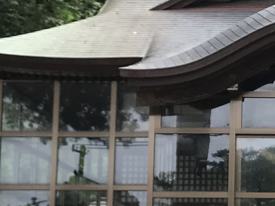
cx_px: 297
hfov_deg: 13.4
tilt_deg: +9.3
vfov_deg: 10.2
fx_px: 1152
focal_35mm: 145
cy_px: 131
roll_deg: +0.5
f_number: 1.8
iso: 20
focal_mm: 3.99
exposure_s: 1/449
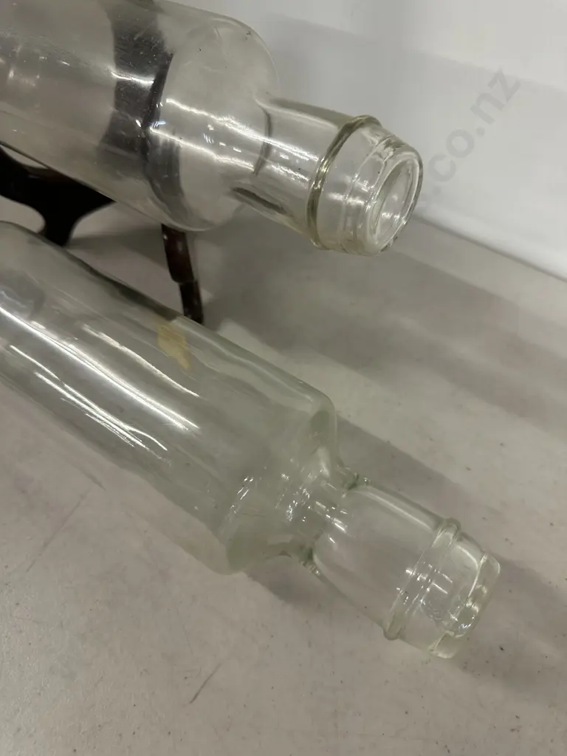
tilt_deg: -53.8
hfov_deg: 56.8
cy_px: 378
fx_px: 524
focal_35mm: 24
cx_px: 284
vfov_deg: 71.6
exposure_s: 1/50
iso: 125
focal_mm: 6.86
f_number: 1.78
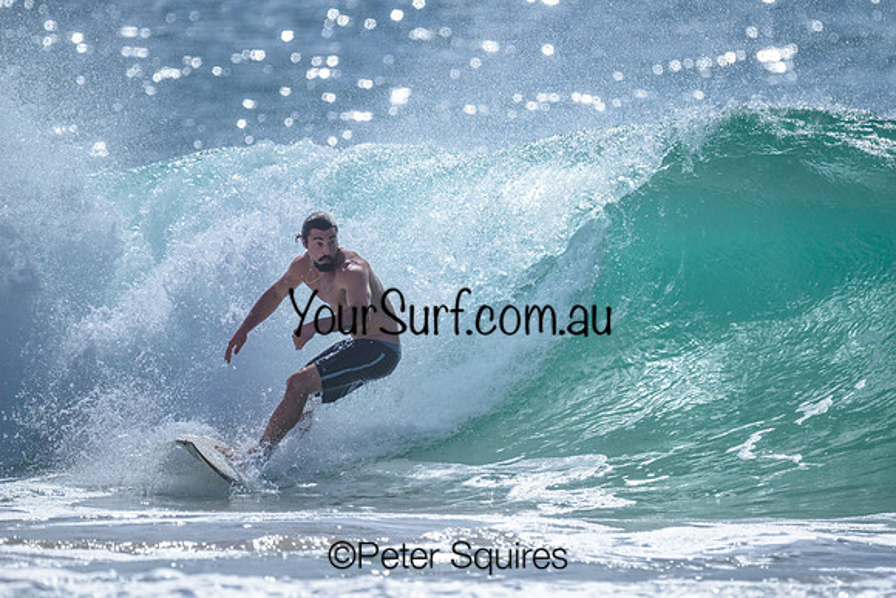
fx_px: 27359
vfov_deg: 1.3
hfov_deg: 1.9
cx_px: 615
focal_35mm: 1099
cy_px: 278
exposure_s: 1/2000
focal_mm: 800
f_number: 6.3
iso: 140
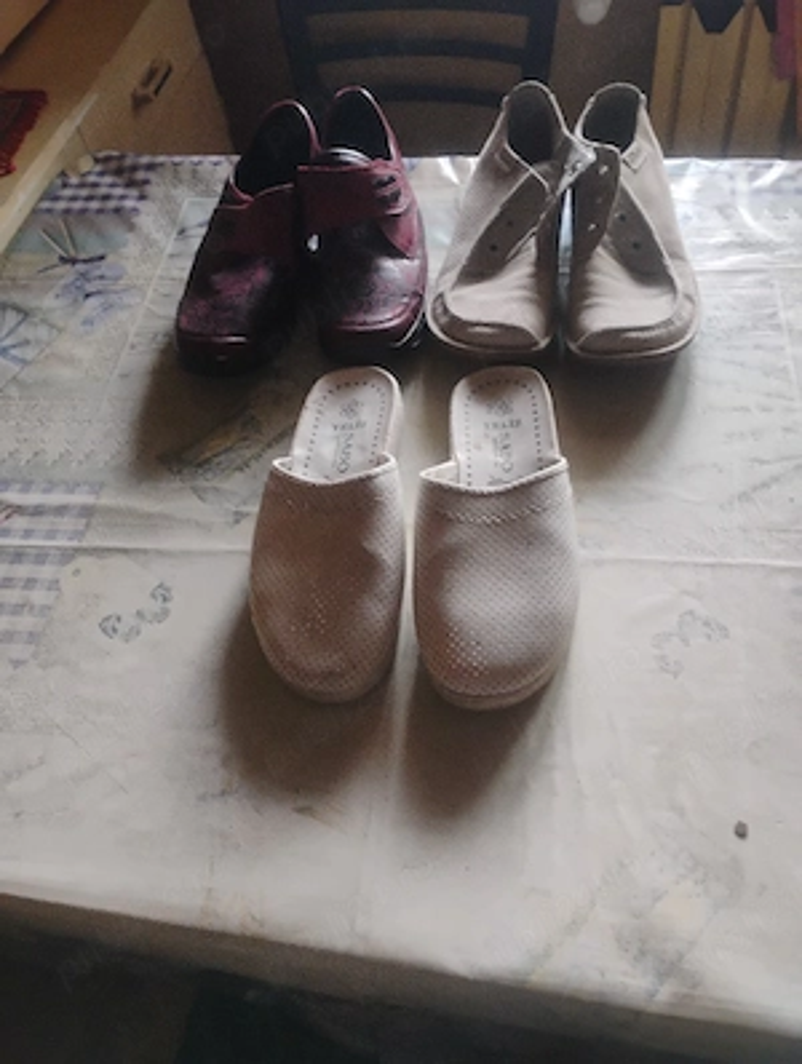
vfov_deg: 63.4
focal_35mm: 28
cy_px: 532
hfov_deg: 49.9
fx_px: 862
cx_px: 401
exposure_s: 1/50
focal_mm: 4.26
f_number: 1.8
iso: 925
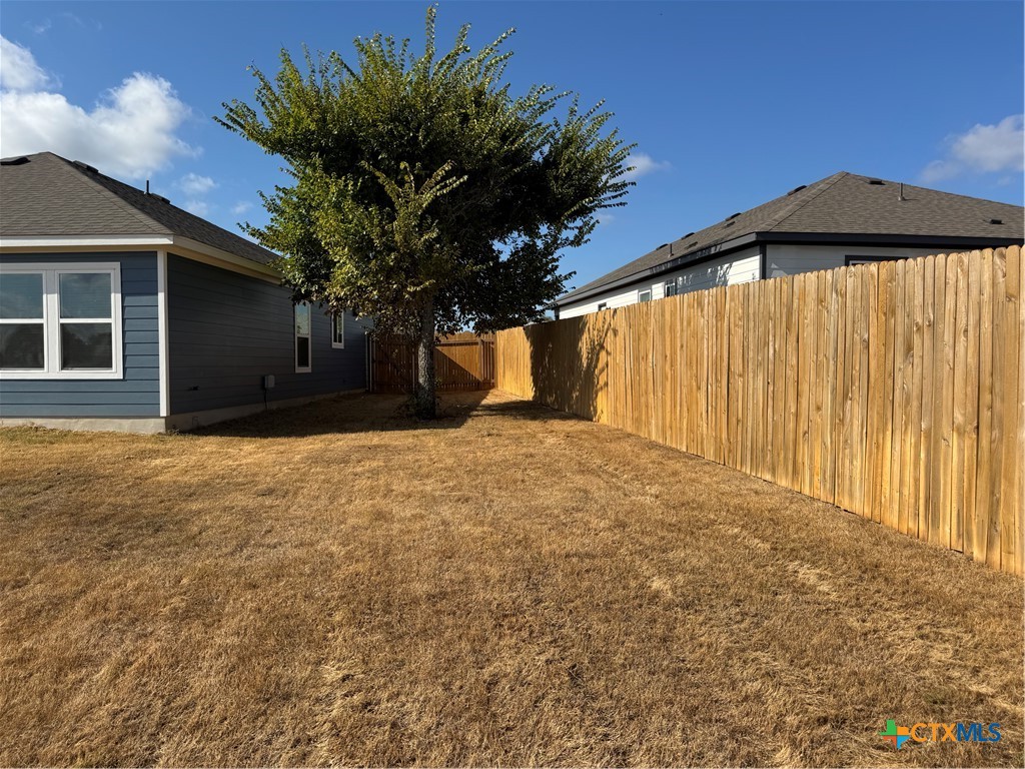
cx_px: 512
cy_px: 384
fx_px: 711
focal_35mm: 24
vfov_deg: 56.8
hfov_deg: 71.6
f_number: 1.78
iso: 80
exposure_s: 1/5348
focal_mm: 6.76
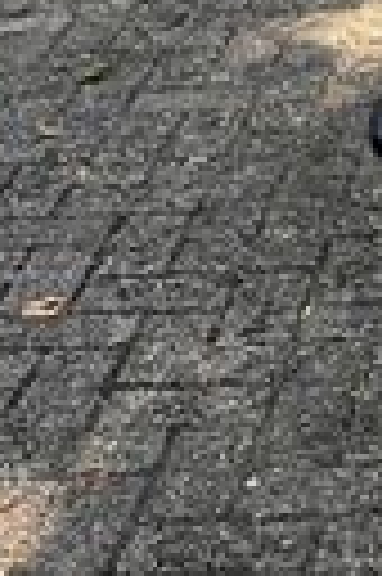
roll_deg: -1.6
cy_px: -104
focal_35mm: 135
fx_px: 2154
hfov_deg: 9.7
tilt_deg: -17.3
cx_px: 656
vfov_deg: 14.7
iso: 50
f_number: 1.6
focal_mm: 5.1
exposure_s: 1/122
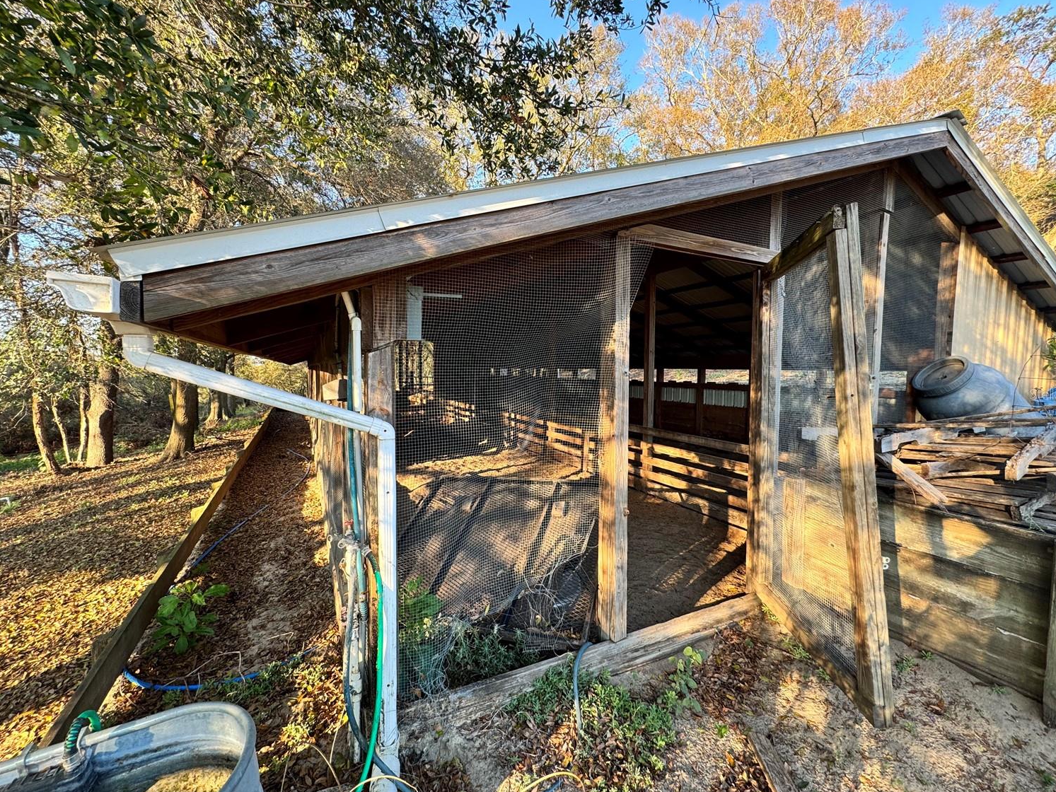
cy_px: 394
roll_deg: -1.4
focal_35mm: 15
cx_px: 530
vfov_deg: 81.8
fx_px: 458
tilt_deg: -4.7
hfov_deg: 98.2
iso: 50
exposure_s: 1/99
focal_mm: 2.22
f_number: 2.2
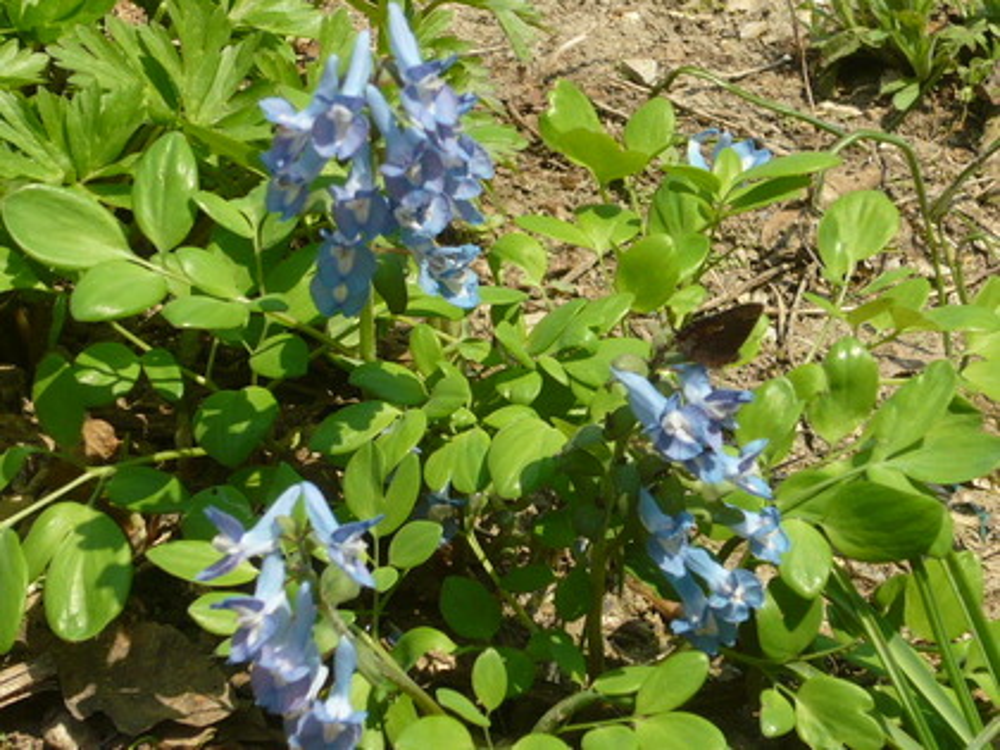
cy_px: 375
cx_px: 500
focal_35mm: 131
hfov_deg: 15.1
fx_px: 3784
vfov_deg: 11.3
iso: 100
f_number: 4.4
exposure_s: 1/400
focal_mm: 13.6
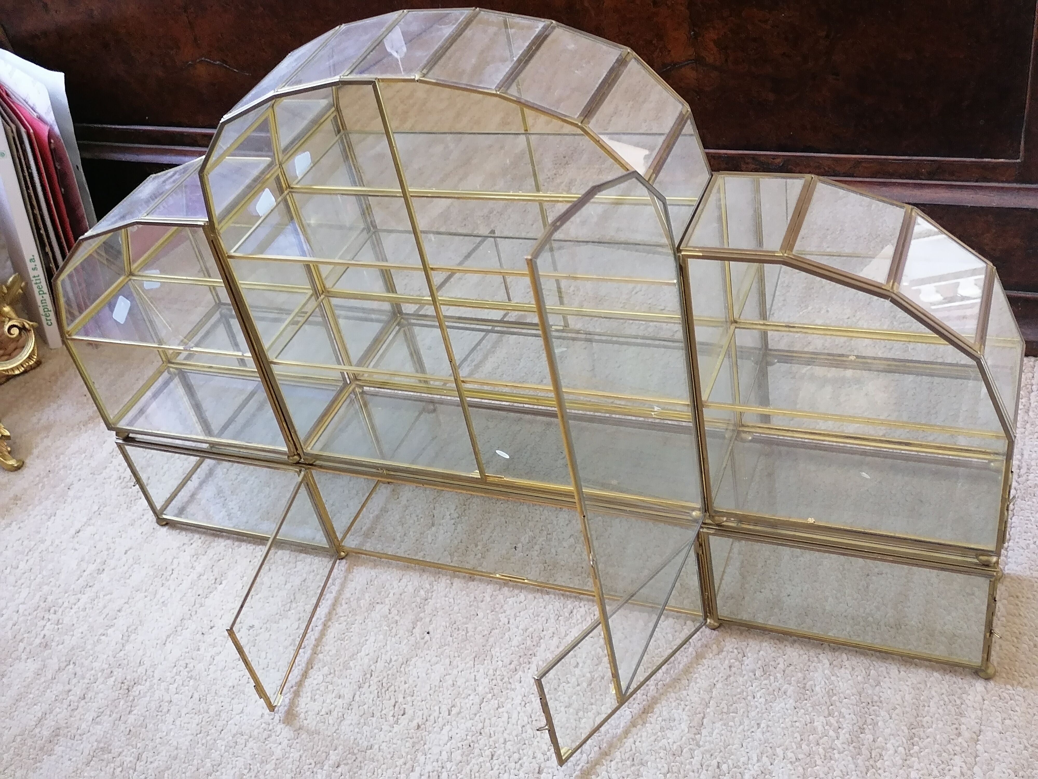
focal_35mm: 38
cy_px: 390
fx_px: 1139
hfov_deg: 49.0
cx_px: 519
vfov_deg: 37.7
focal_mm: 5.4
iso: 400
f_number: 1.8
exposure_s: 1/25
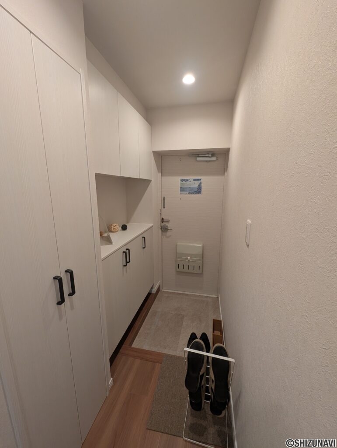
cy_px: 224
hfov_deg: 90.1
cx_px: 168
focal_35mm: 13
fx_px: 168
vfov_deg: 106.1
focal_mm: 1.95
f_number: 2.2
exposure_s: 1/23.8
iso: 110
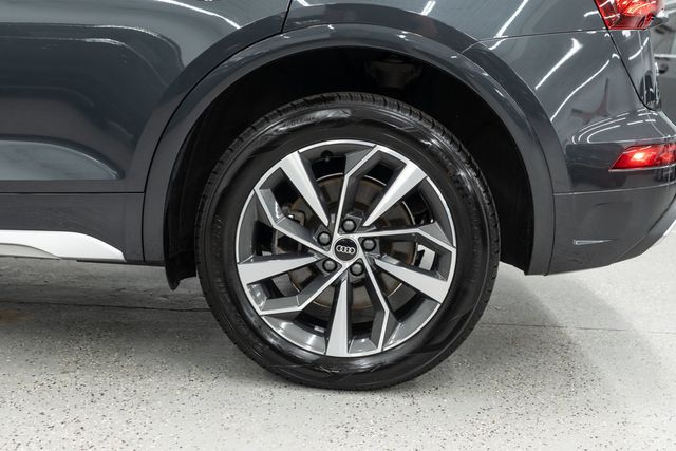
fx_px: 789
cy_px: 226
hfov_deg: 46.4
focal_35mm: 42
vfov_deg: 31.9
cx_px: 338
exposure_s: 1/40
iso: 400
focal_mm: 28
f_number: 3.2
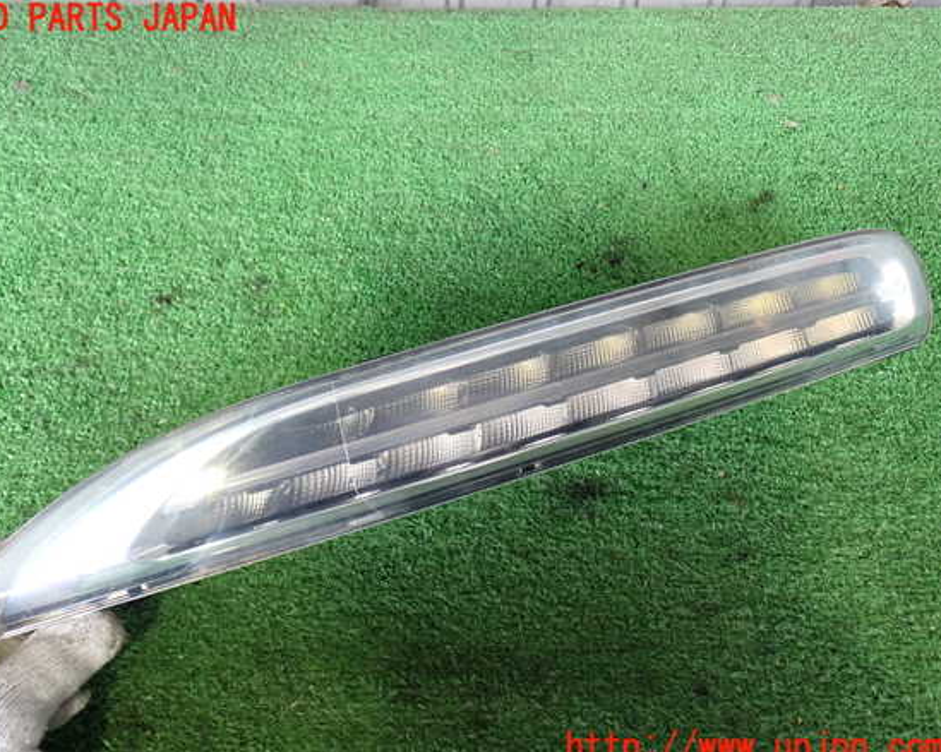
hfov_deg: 55.6
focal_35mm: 32
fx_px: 891
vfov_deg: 45.8
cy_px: 384
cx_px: 439
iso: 200
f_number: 2.3
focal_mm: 5.4
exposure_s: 1/30
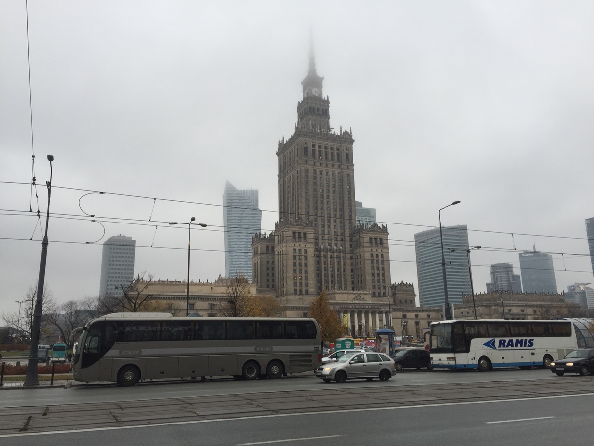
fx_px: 498
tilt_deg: +13.8
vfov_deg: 48.2
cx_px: 297
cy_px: 223
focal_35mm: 29
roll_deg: +1.0
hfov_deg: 61.7
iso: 32
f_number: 2.2
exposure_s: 1/304
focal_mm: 4.15
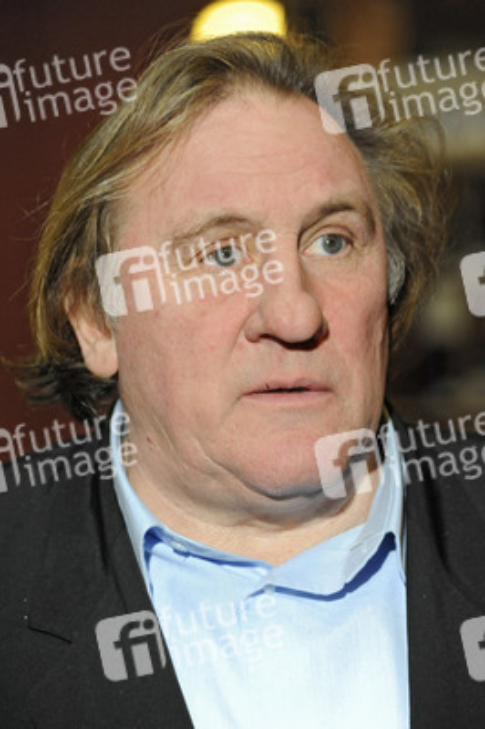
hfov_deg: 10.5
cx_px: 242
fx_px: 2631
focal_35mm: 130
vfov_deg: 15.8
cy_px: 364
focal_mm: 130
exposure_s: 1/160
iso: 4000
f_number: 6.3
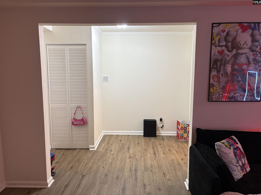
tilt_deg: -5.5
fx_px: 196
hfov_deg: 67.3
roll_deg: +0.0
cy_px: 98
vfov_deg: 53.1
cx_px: 130
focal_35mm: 26
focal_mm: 5.96
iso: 160
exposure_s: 1/60
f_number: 1.6
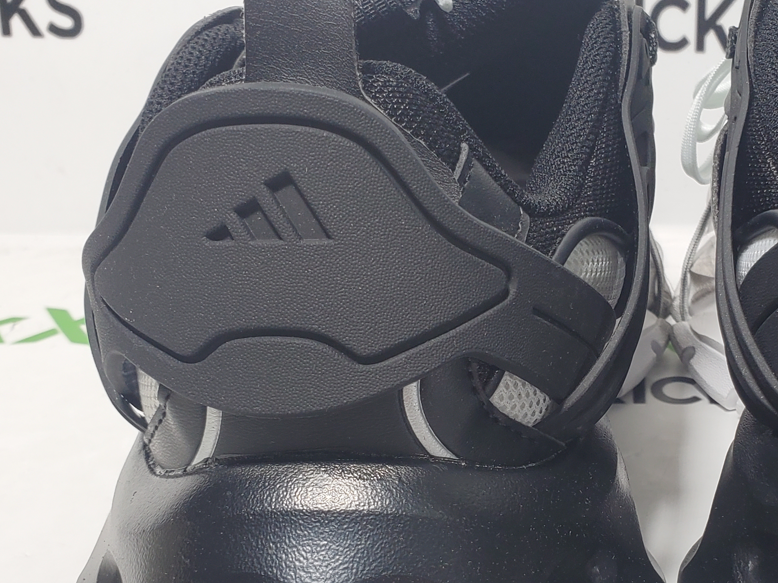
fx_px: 1236
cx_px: 698
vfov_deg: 26.3
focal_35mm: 55
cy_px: 424
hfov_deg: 33.2
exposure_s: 1/130
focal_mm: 4.3
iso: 50
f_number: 2.4
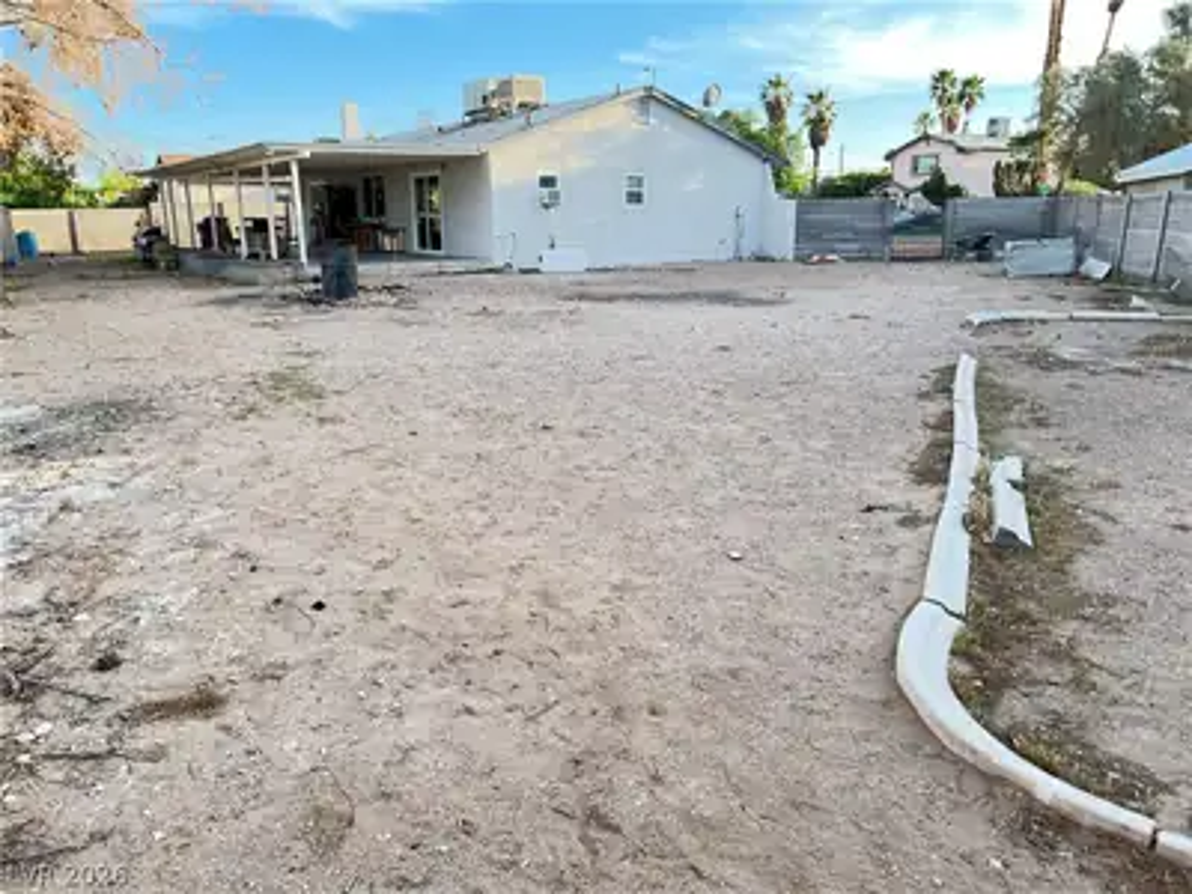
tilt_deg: -14.6
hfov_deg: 67.3
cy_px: 447
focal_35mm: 26
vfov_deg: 53.1
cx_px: 596
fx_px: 895
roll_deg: +0.5
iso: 50
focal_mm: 5.7
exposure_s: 1/339
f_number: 1.5
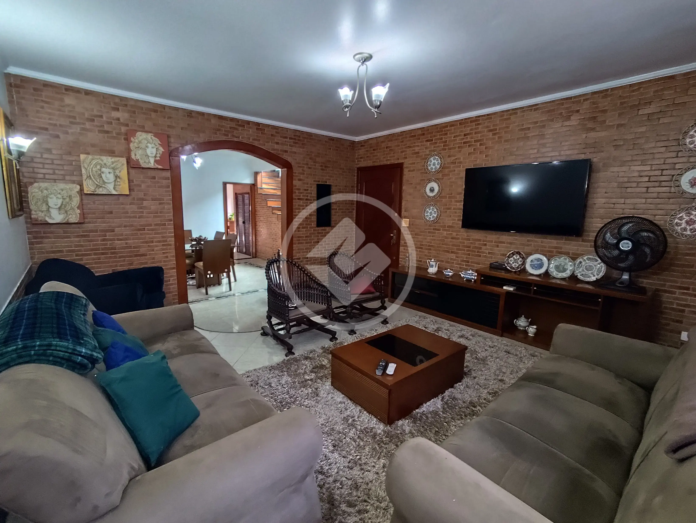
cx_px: 348
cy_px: 262
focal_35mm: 16
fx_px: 322
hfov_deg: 94.5
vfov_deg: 78.2
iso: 400
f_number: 2.2
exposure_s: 1/30
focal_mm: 1.65
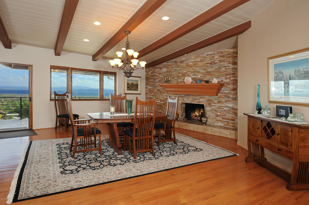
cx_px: 154
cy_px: 102
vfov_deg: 59.4
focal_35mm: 21
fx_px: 180
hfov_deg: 81.2
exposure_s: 1/30
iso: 400
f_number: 8
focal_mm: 21
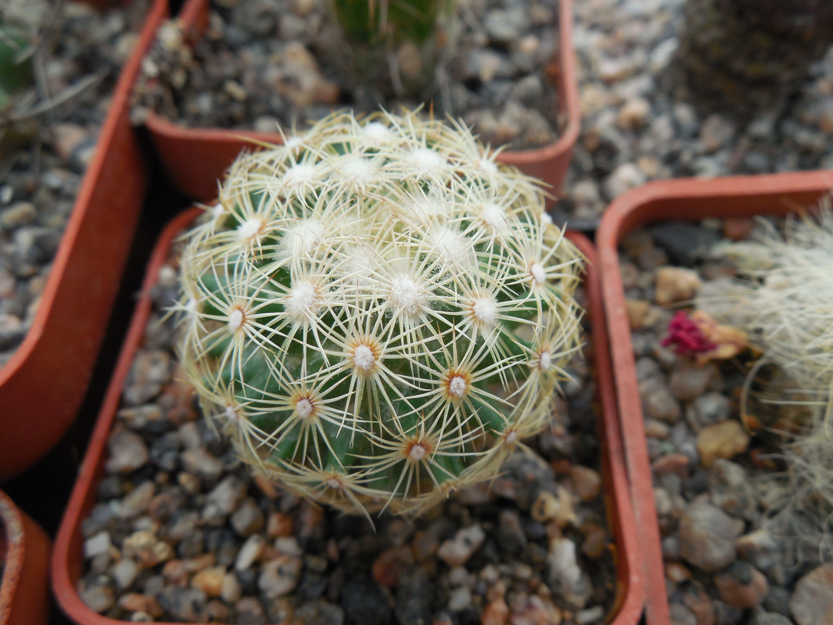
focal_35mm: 31
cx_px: 416
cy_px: 312
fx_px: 746
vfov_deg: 45.4
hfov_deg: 58.4
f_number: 3.6
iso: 125
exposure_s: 1/125
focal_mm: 5.6
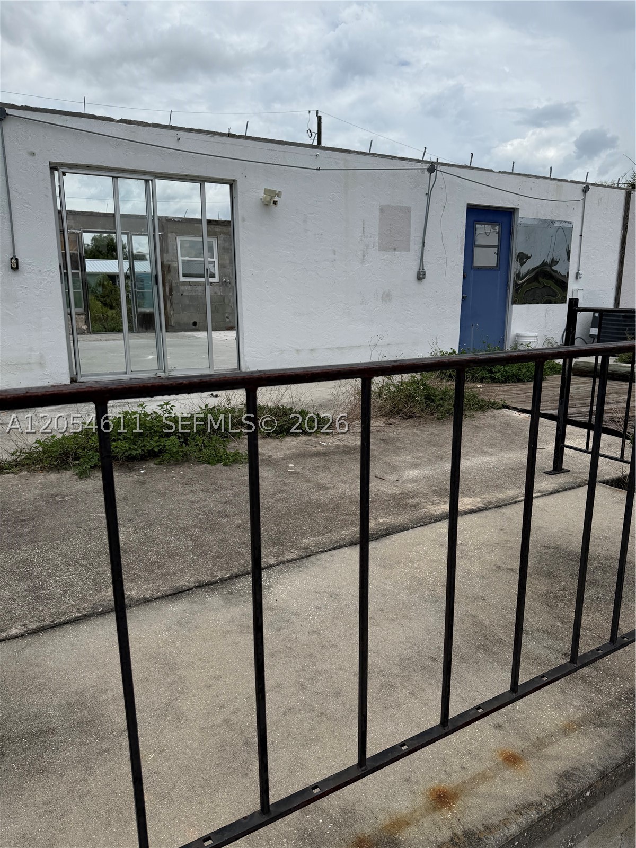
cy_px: 424
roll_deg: -0.1
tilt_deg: -12.4
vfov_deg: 71.6
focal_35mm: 24
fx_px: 588
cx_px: 318
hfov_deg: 56.8
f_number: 1.78
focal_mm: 6.76
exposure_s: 1/10309
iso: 80
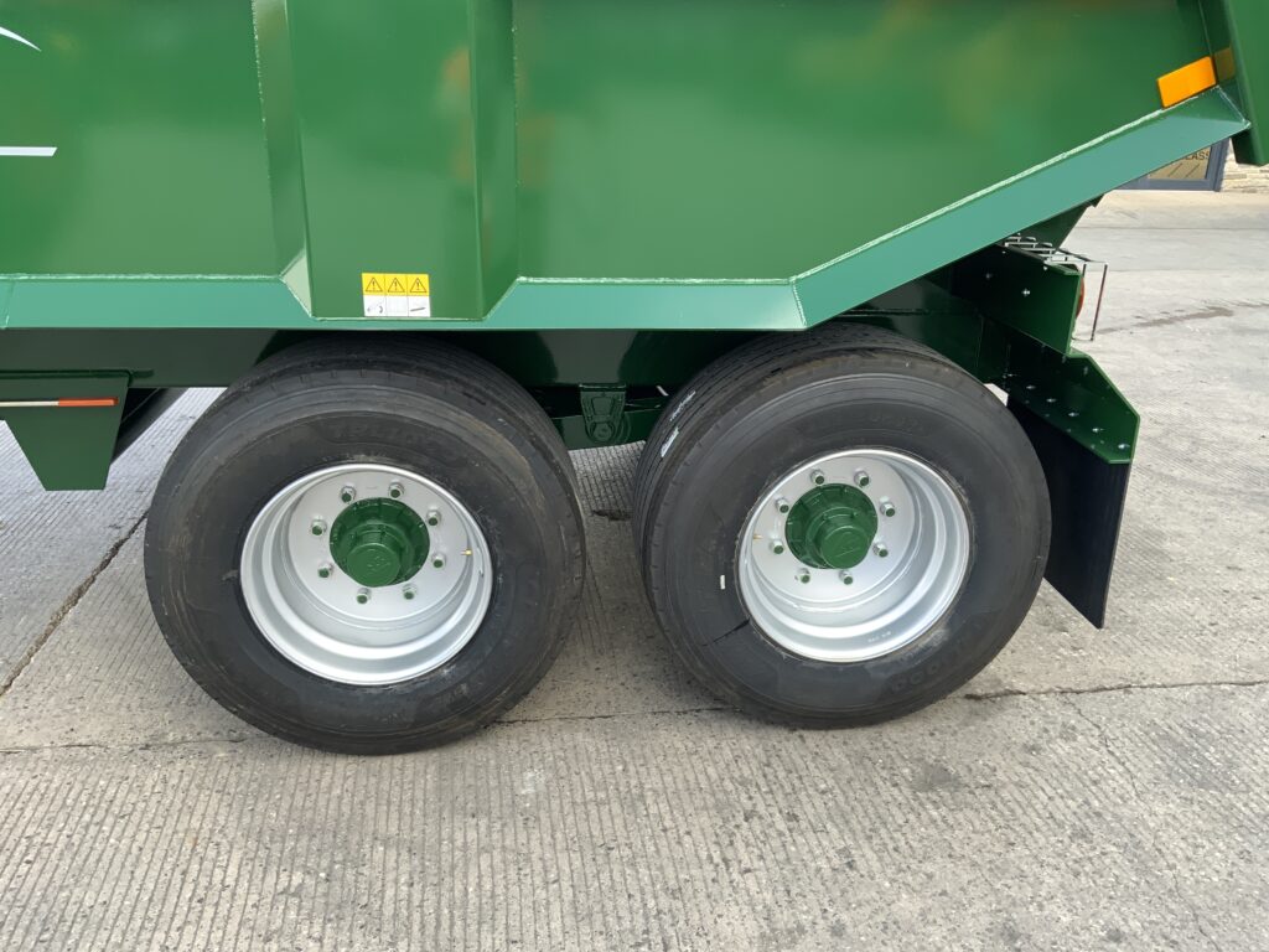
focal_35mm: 29
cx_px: 634
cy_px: 476
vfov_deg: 48.2
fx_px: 1063
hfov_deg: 61.7
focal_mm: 3
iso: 32
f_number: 1.8
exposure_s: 1/240
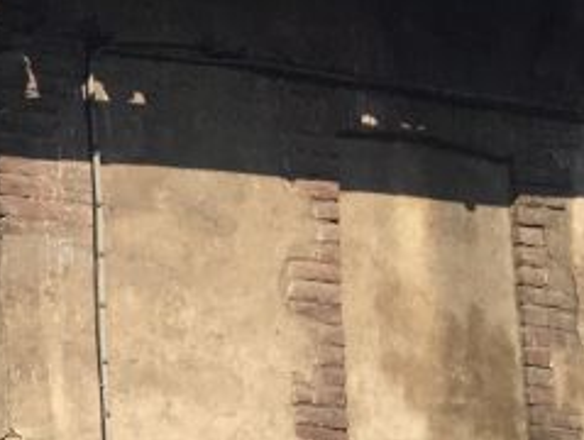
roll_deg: -2.1
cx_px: -877
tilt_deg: +7.2
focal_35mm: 155
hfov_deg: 10.6
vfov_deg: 9.2
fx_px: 2619
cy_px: 755
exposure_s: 1/2198
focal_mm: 4.15
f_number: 2.2
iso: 25
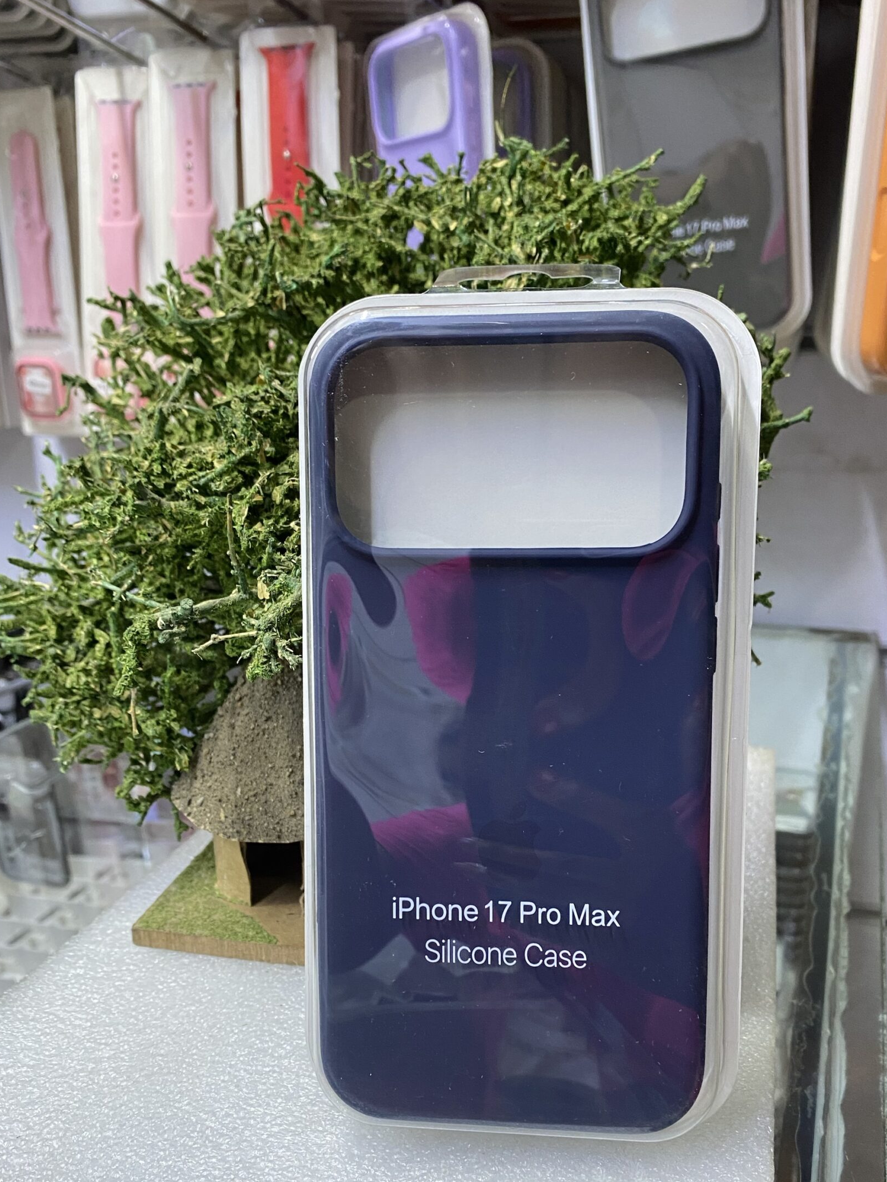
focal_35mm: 31
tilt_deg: -19.0
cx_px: 513
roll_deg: +1.2
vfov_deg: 58.0
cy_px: 694
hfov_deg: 45.3
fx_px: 1059
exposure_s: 1/60
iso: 160
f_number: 1.8
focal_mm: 4.25
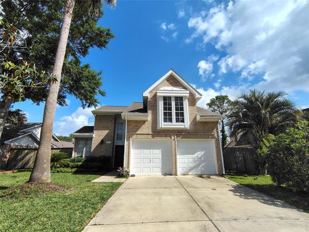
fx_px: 143
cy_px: 116
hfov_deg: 94.5
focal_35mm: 16
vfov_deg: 78.1
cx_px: 154
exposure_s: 1/1320
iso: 100
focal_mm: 2.13
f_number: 2.2
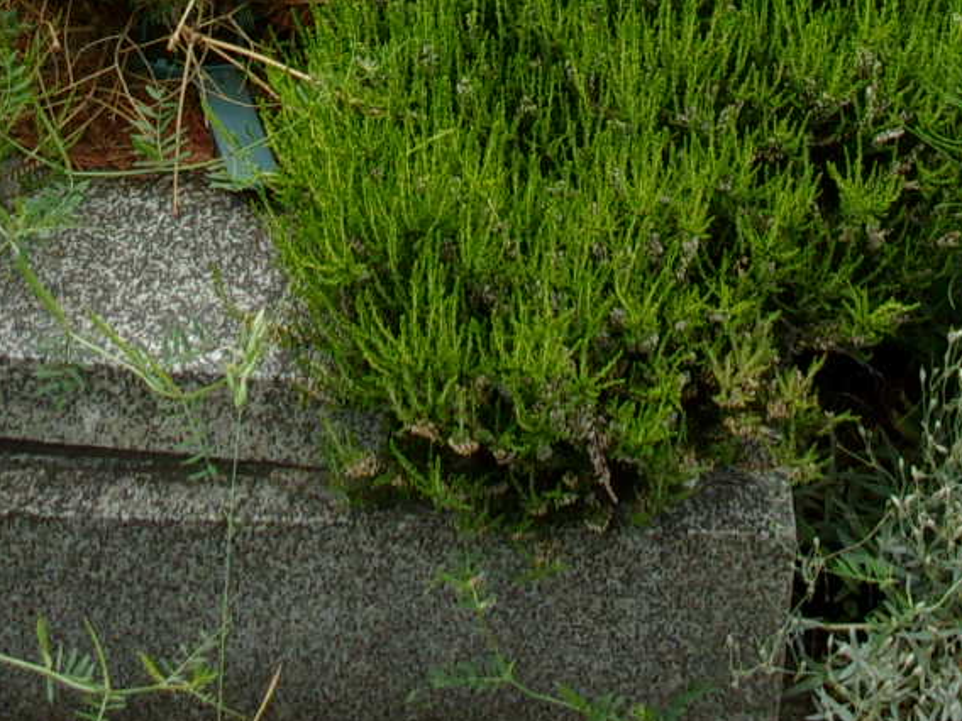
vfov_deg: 13.7
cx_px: 335
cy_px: -367
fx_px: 2807
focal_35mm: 101
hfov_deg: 19.4
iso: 80
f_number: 3.9
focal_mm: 5.1
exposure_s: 1/250
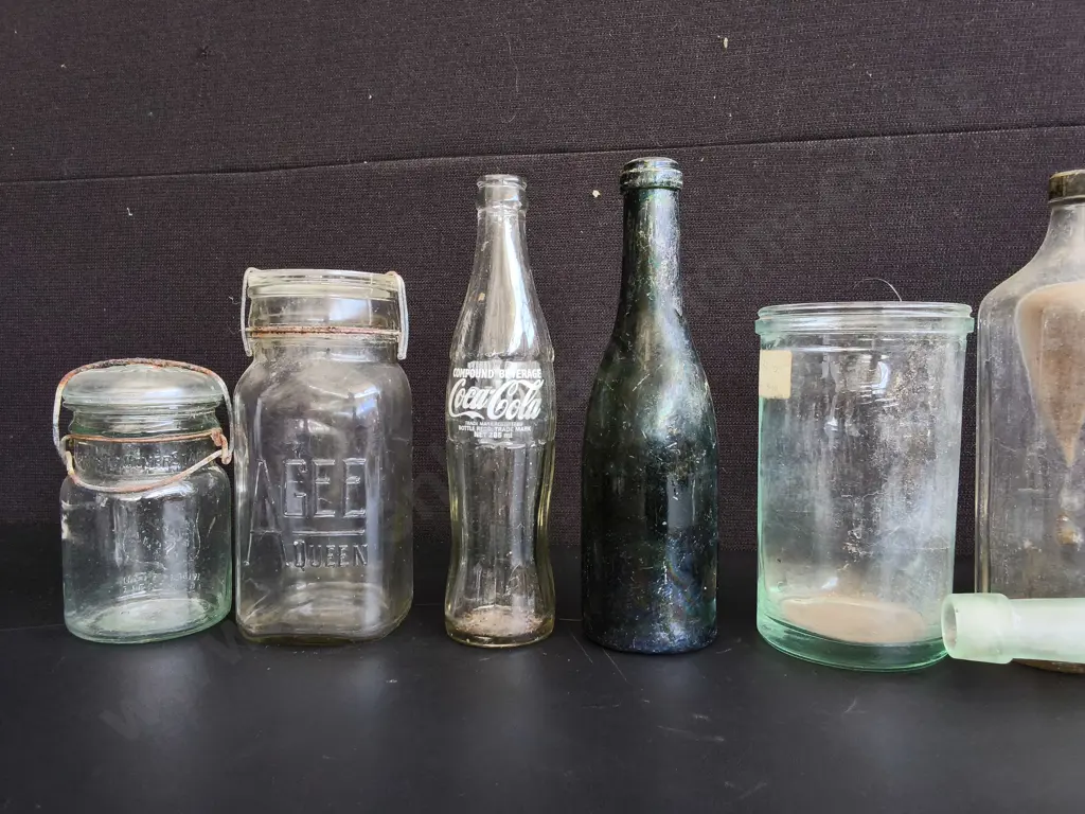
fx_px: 846
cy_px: 407
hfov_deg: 65.3
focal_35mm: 27
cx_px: 542
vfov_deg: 51.4
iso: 160
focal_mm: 2.87
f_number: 2
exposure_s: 1/100
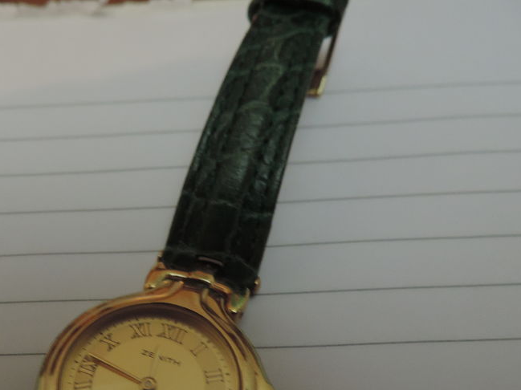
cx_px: 129
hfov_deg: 48.2
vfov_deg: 37.6
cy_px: 294
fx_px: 557
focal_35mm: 37
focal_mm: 4.3
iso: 400
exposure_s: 1/15
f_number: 3
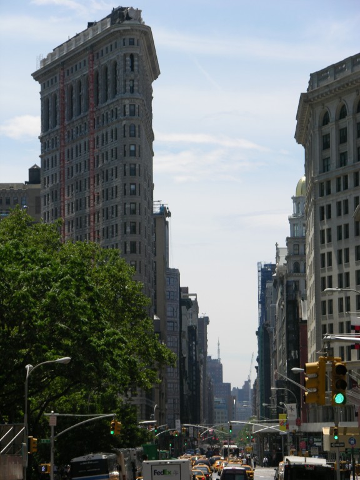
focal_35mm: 150
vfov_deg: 13.2
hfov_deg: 9.9
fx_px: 2080
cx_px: 180
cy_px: 240
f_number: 5.5
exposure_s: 1/302
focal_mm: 37.7
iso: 50
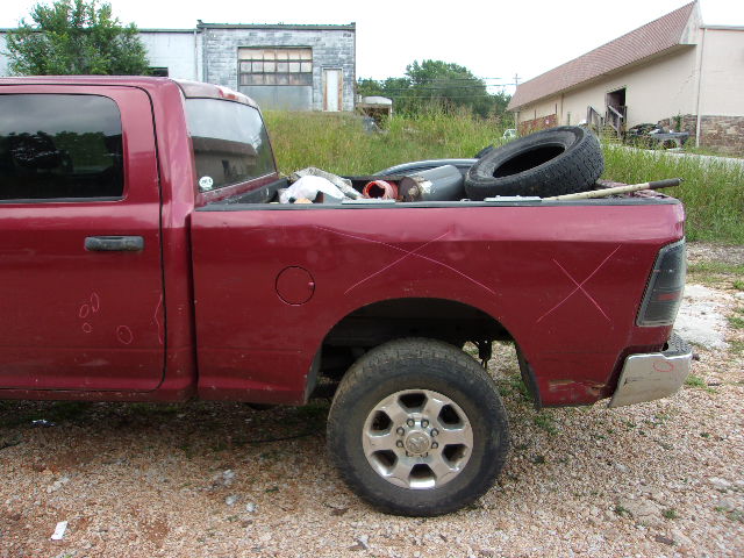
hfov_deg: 65.3
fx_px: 580
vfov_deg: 51.4
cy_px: 279
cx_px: 372
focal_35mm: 27
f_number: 3
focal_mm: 4.9
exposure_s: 1/280
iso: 80
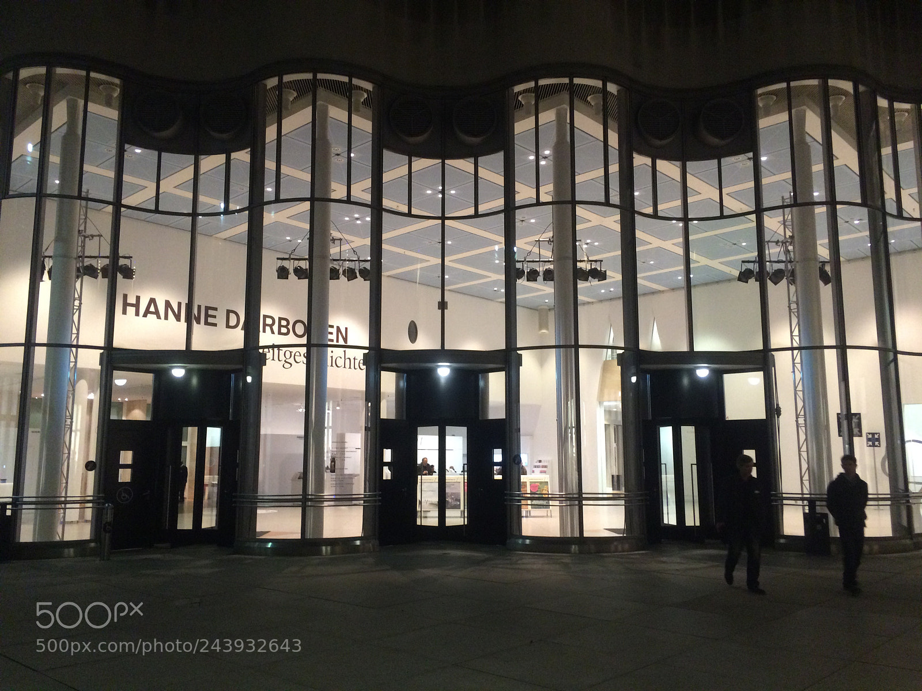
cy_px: 346
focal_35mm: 29
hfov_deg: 61.7
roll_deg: +0.7
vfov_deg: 48.2
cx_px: 461
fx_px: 772
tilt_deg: +6.3
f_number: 2.2
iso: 320
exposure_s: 1/25
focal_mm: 4.15
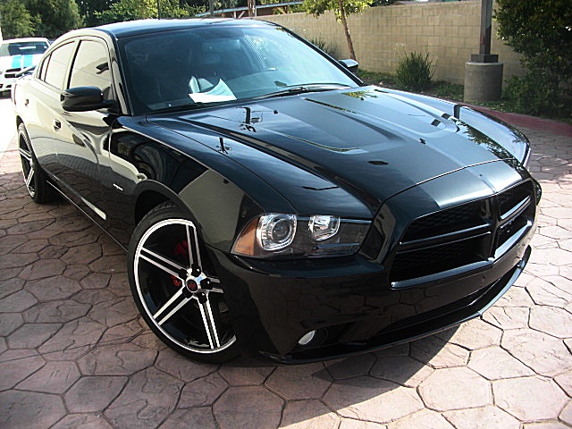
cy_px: 214
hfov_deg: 51.4
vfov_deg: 39.7
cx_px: 286
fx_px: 595
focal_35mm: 36
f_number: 2.8
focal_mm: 6.3
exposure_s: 1/320
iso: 50
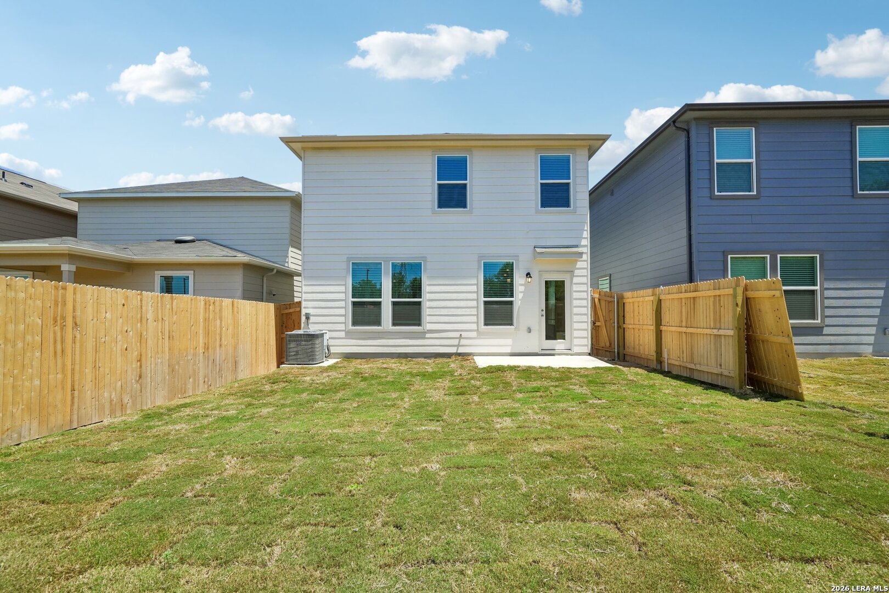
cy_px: 296
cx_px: 444
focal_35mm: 15
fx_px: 370
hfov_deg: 100.4
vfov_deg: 77.3
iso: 500
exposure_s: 1/1250
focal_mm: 15
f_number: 8
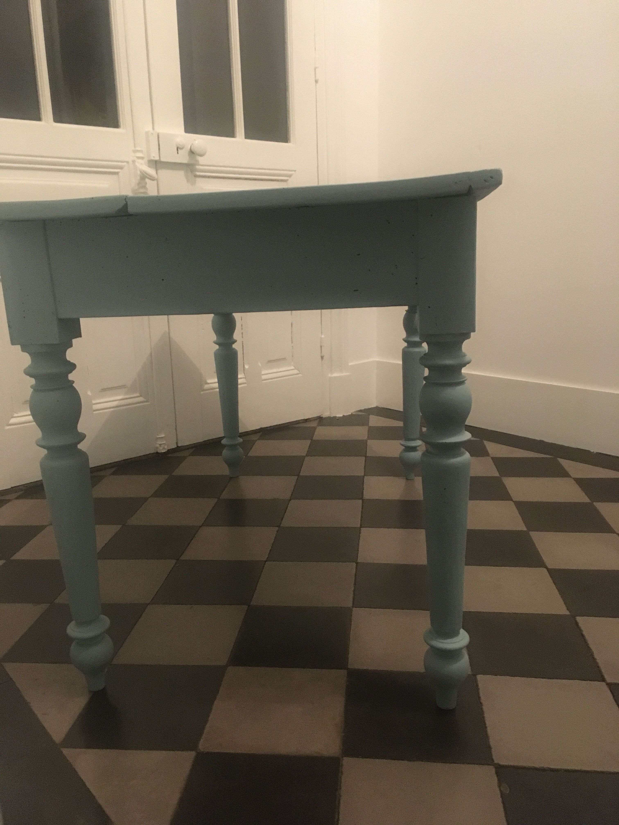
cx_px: 310
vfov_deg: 61.7
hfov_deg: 48.2
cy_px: 412
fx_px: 691
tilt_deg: -13.1
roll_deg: +1.3
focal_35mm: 29
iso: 250
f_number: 2.2
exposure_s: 1/17
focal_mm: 4.15
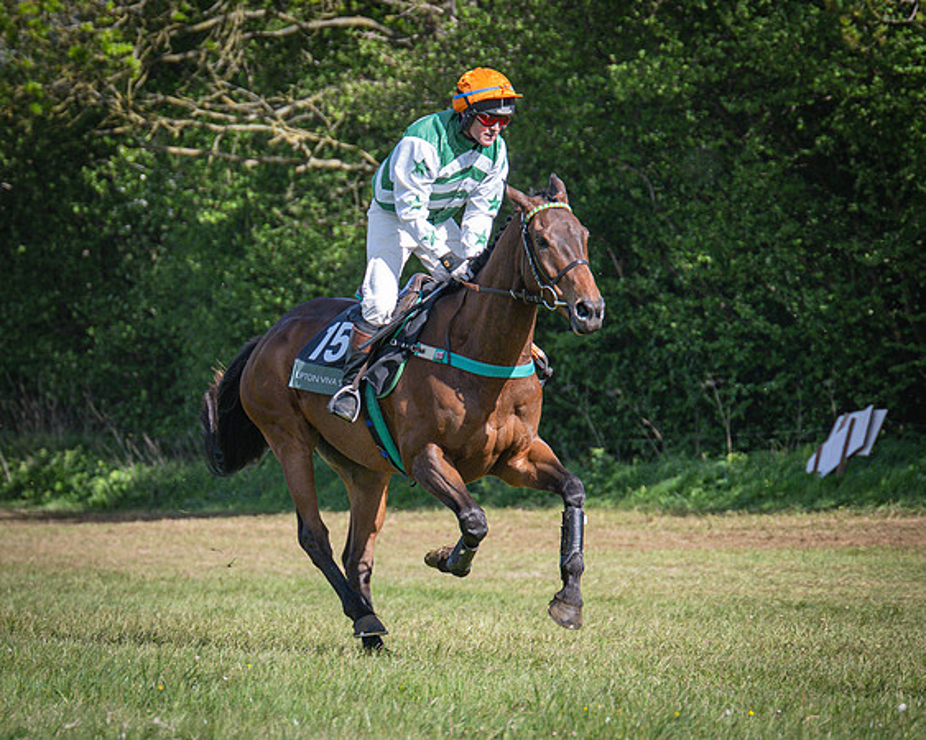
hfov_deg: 6.2
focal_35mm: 312
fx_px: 8548
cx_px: 323
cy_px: 396
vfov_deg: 5.0
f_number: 4
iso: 400
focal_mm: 120
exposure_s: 1/1600
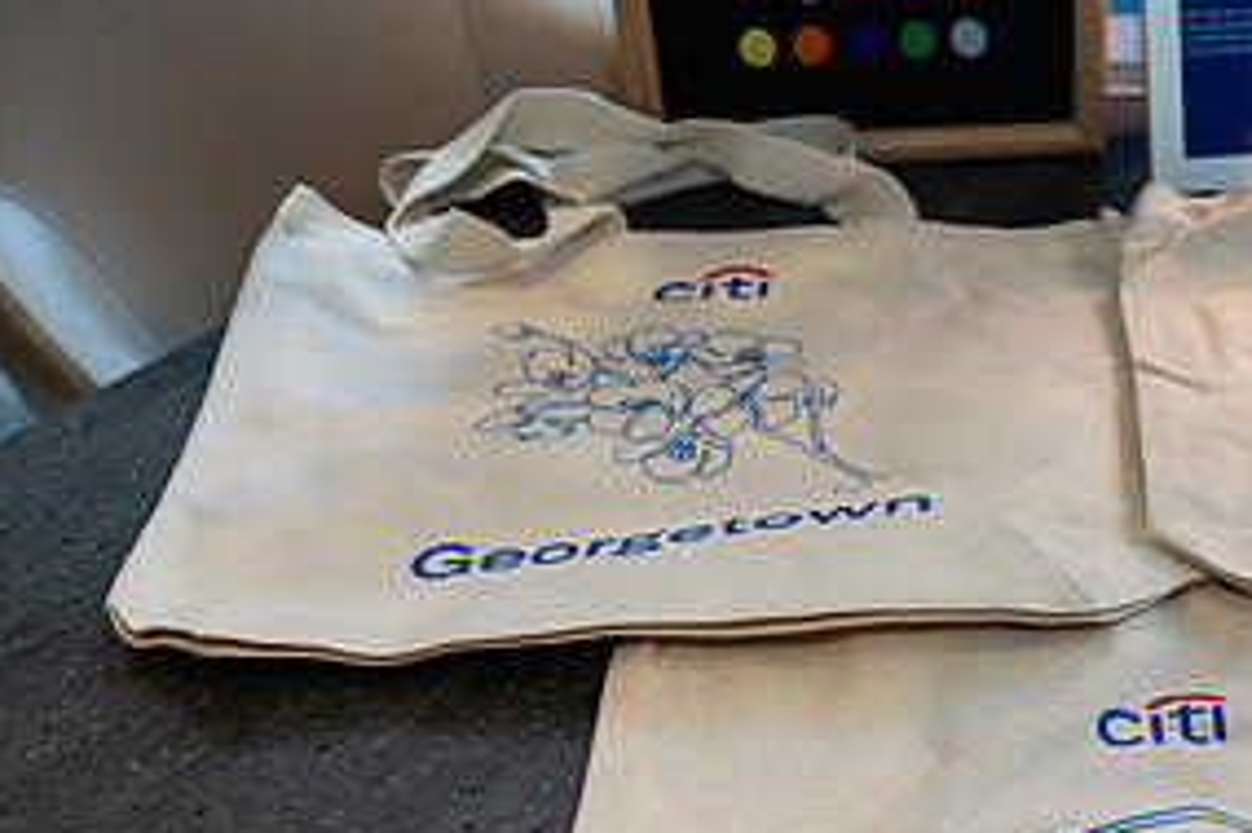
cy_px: 720
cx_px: 1178
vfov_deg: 22.2
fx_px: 2085
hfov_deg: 31.5
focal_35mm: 60
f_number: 3.2
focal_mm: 27
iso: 400
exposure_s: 1/160
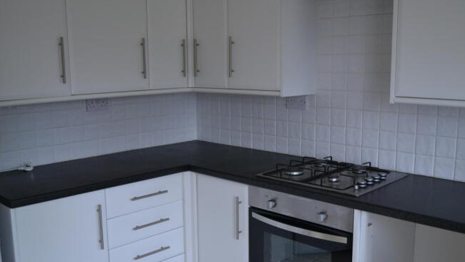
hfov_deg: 52.8
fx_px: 469
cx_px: 234
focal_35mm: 38
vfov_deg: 31.2
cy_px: 144
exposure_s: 1/60
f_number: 4
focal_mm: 24
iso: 560
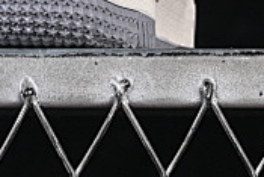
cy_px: -292
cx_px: -131
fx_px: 3391
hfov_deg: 4.4
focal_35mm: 462
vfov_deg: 2.9
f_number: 8
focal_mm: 50
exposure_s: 1/80
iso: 160
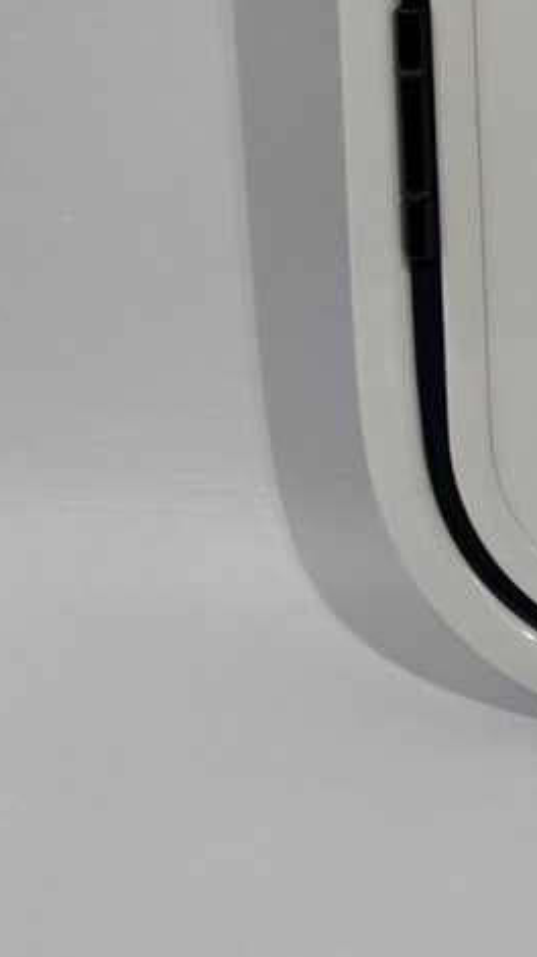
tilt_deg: -19.3
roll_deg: +0.6
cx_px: 1507
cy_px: -346
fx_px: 2889
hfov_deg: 9.0
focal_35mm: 114
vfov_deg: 17.4
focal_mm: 6.76
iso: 80
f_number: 1.78
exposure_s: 1/495
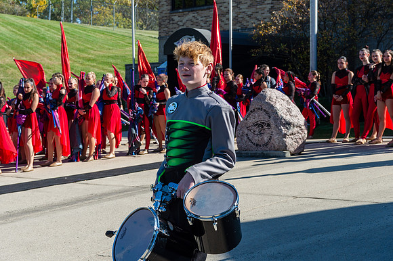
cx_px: 192
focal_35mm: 75
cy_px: 130
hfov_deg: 27.2
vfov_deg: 18.3
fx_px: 813
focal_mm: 70
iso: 320
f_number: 10
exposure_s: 1/640
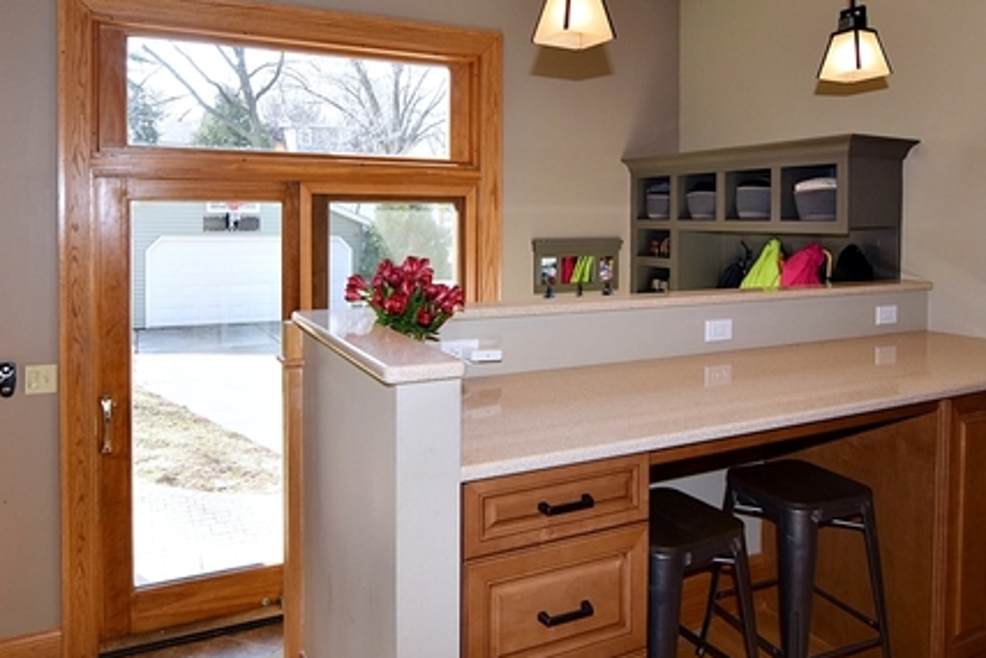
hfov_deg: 72.0
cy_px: 225
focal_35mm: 25
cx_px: 483
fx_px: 678
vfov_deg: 50.9
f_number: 5.6
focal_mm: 11
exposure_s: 1/125
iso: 320
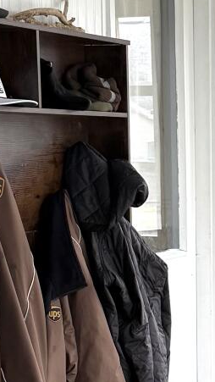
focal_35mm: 116
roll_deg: -0.9
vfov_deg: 17.8
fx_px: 1175
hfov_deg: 10.3
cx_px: 257
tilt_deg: -13.2
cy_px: 427
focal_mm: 6.76
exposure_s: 1/121
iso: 100
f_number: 1.78
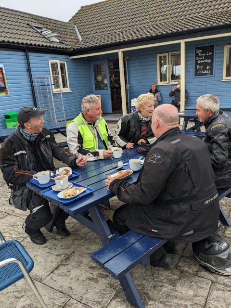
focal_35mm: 27
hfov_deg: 51.4
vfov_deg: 65.3
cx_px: 116
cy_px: 154
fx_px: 240
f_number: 1.73
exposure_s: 1/734
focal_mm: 4.38
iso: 50
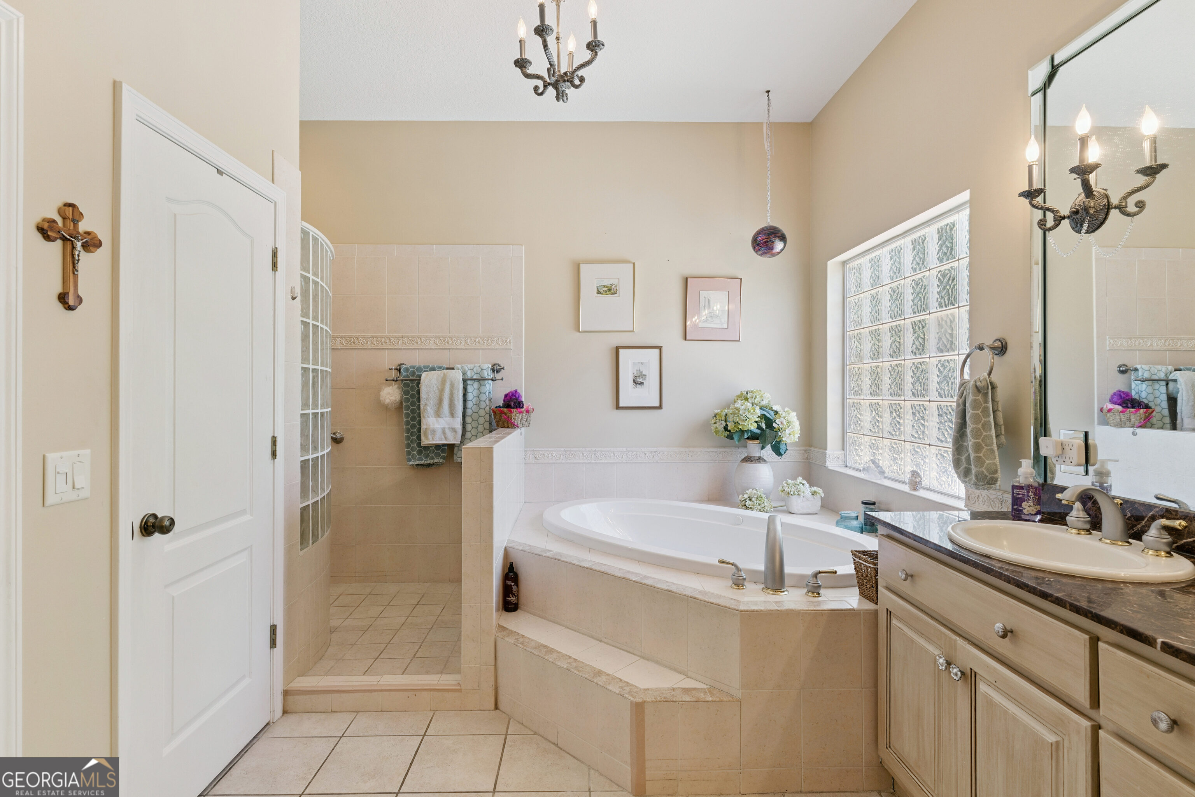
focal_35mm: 17
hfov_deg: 93.3
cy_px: 398
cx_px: 598
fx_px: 564
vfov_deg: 70.5
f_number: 8
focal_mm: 17
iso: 250
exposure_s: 1/50
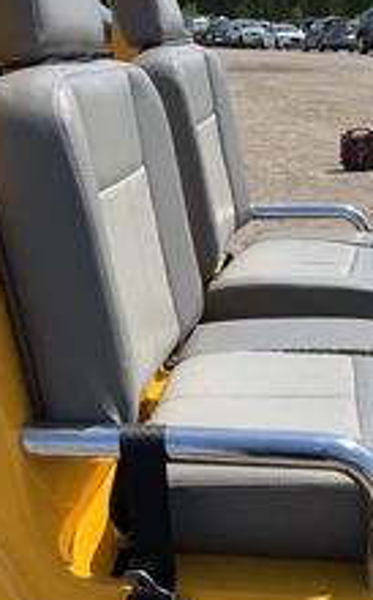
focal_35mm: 56
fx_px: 913
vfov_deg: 36.2
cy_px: 243
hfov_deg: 22.9
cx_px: 270
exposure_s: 1/1912
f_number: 1.8
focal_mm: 3
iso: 25
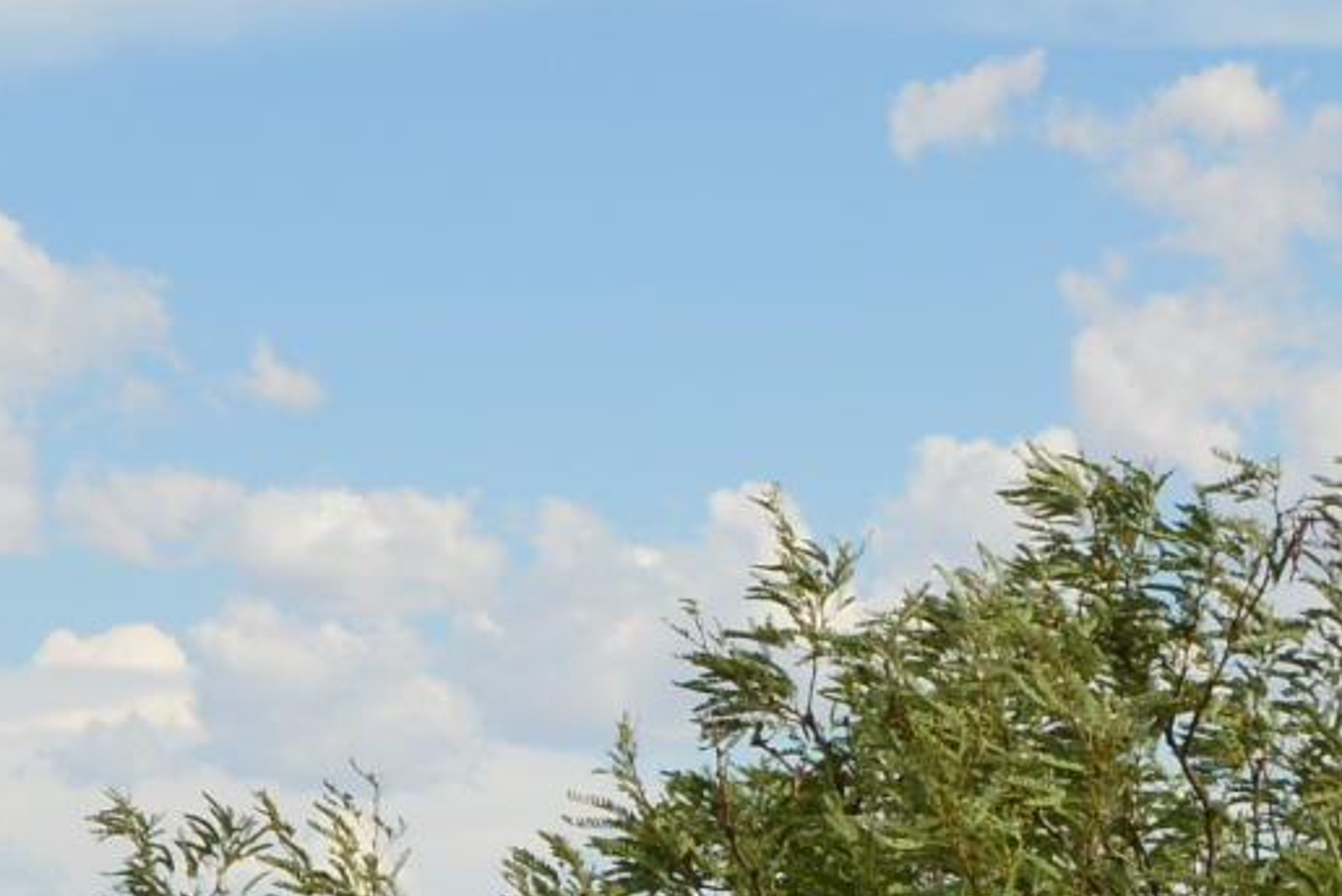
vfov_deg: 6.1
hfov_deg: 9.1
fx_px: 8466
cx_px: 977
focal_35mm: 227
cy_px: 763
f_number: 11
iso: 200
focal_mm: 26
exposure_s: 1/125
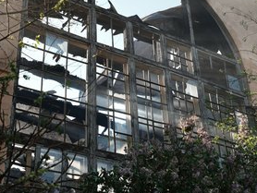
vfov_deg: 25.3
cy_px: 100
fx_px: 431
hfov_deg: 33.2
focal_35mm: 58
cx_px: 130
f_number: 5
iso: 100
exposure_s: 1/833
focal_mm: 42
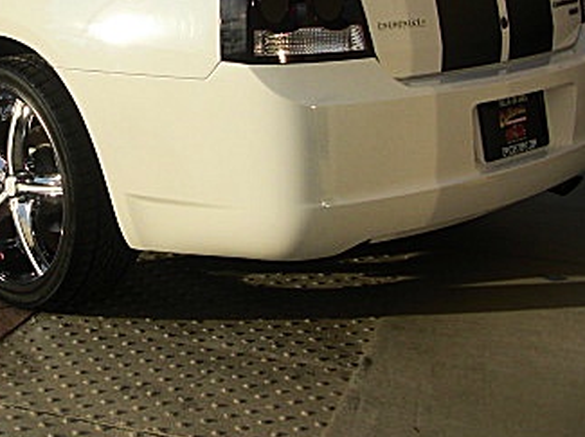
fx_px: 1199
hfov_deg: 26.5
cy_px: 83
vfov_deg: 20.4
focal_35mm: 71
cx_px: 59
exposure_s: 1/1000
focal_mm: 6.3
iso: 50
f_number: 2.8
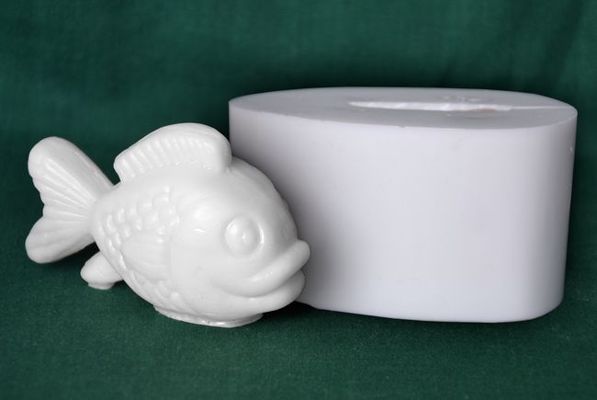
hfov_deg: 13.0
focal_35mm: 158
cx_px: 298
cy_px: 200
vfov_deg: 8.7
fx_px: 2615
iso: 100
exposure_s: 1/13
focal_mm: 105
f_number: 5.6
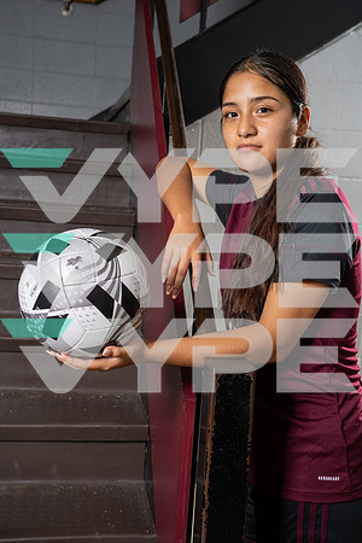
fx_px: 799
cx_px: 181
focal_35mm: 53
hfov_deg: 25.5
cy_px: 272
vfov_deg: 37.5
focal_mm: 53
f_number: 7.1
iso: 400
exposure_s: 1/250
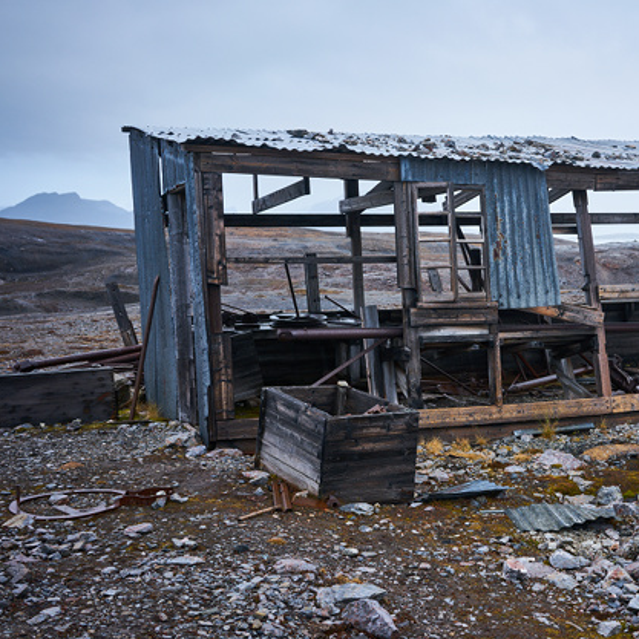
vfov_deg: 34.0
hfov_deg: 33.1
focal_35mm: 50
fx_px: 1044
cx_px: 509
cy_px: 346
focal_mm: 35
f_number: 8
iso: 200
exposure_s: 1/25
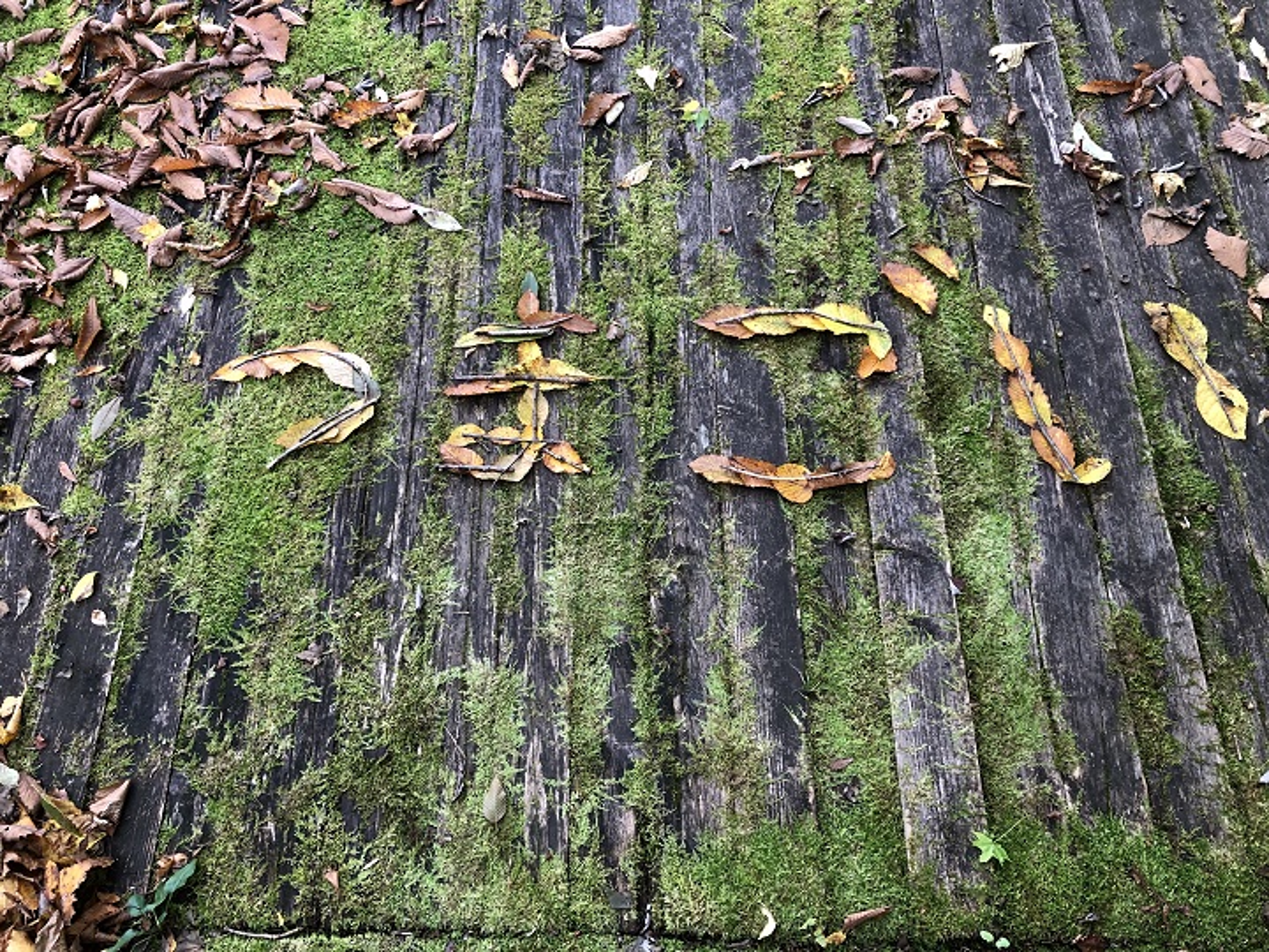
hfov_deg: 63.4
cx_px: 634
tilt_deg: -64.8
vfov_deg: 49.7
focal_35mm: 28
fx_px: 1026
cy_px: 476
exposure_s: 1/40
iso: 25
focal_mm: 3.99
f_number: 1.8
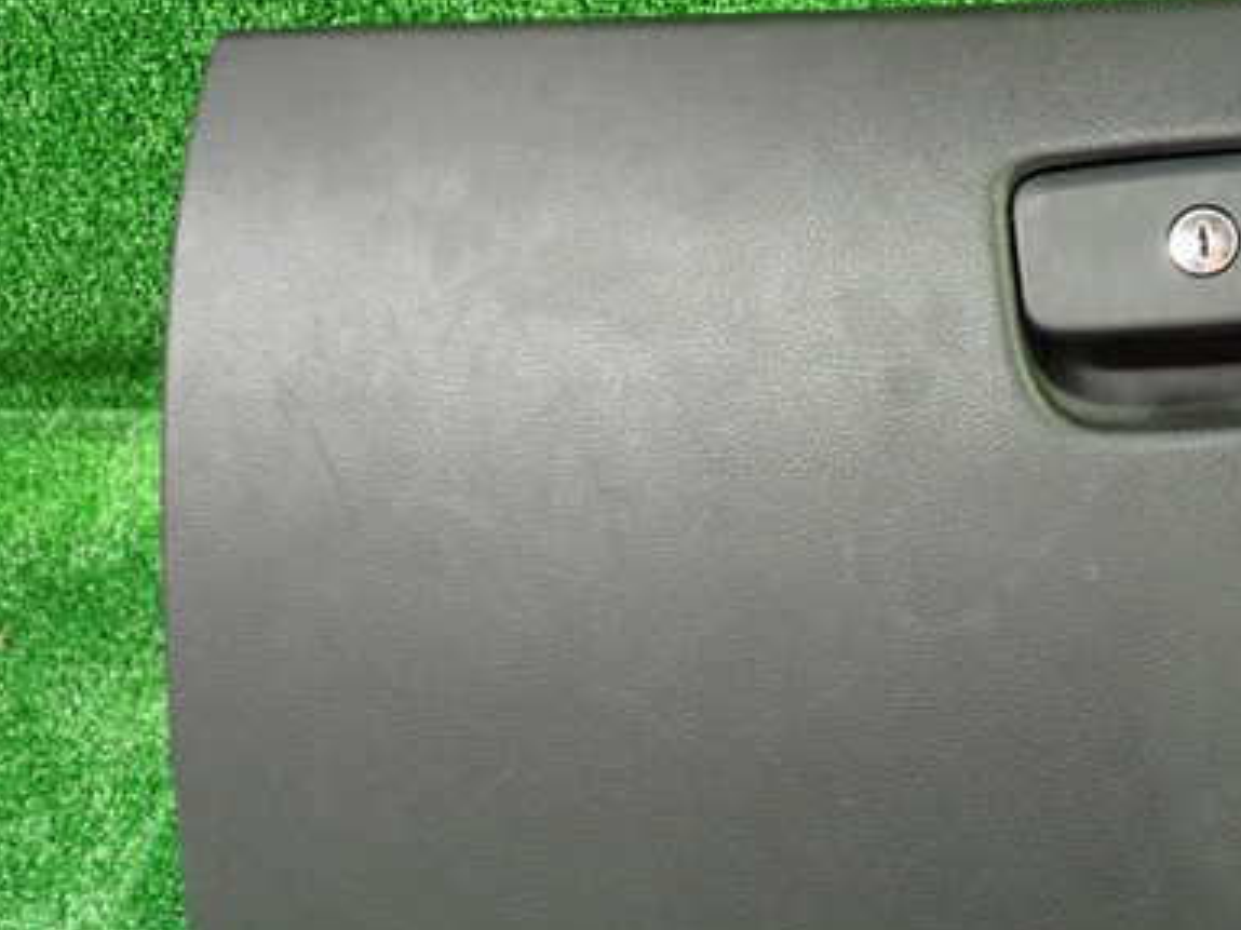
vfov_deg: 30.8
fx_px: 1684
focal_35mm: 47
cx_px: 949
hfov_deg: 39.2
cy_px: 561
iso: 640
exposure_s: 1/30
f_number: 2.3
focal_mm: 5.4
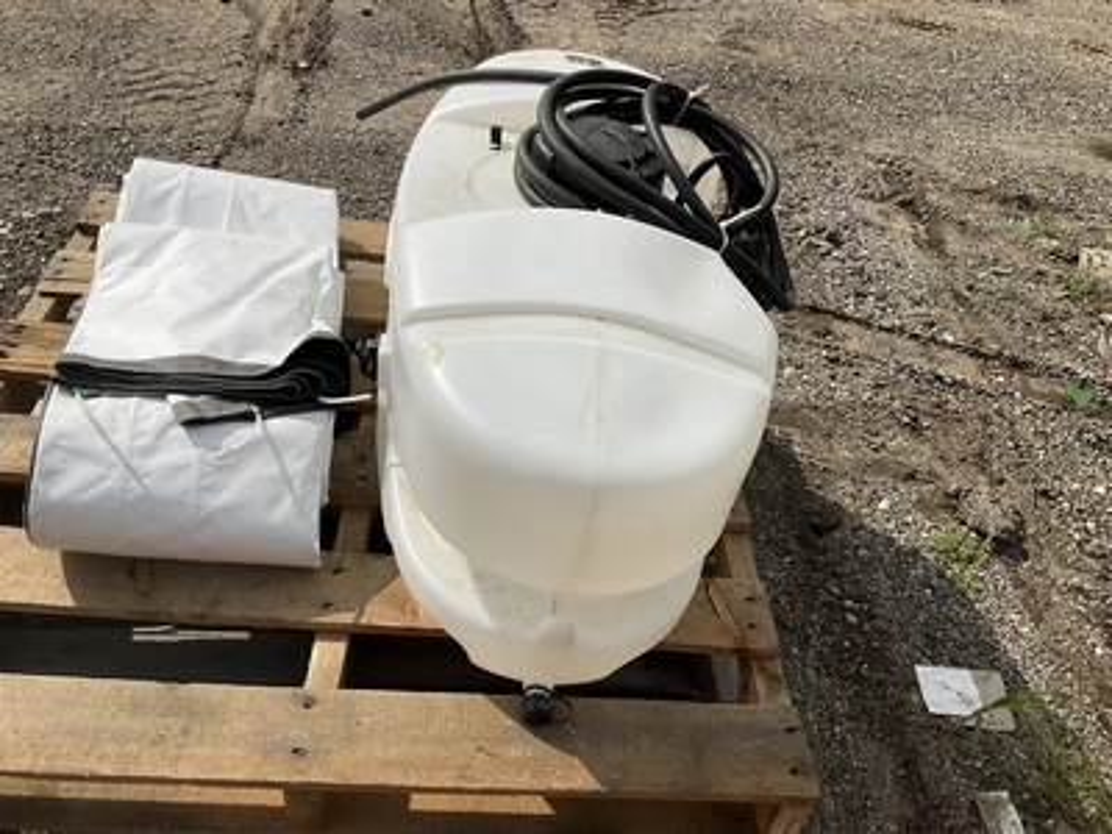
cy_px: 417
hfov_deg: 61.7
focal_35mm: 29
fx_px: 932
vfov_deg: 48.2
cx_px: 556
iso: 25
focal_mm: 3
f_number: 1.8
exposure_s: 1/4405
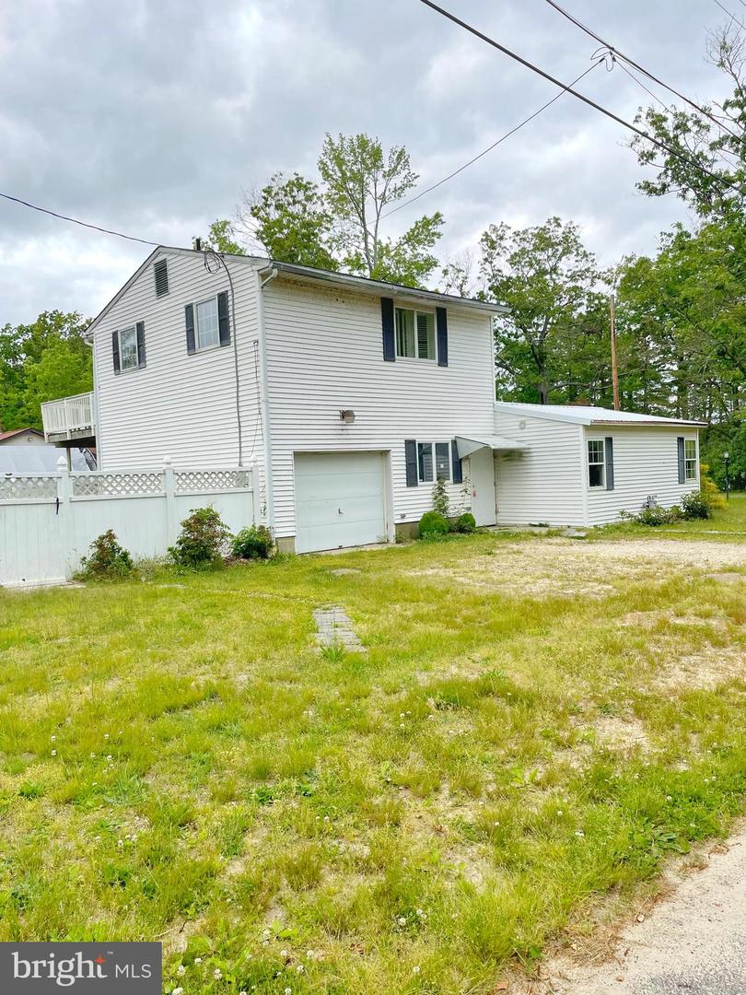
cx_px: 373
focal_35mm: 26
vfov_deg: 67.3
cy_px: 498
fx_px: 747
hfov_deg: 53.1
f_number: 1.6
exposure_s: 1/1916
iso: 32
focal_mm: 4.2
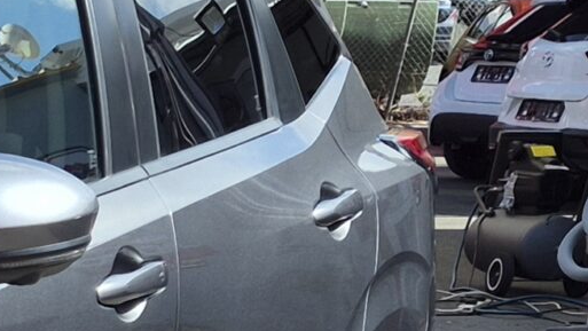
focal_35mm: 125
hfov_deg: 13.5
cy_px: 538
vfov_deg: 9.4
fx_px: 1950
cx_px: -730
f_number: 1.8
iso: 25
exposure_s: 1/1250
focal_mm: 5.4
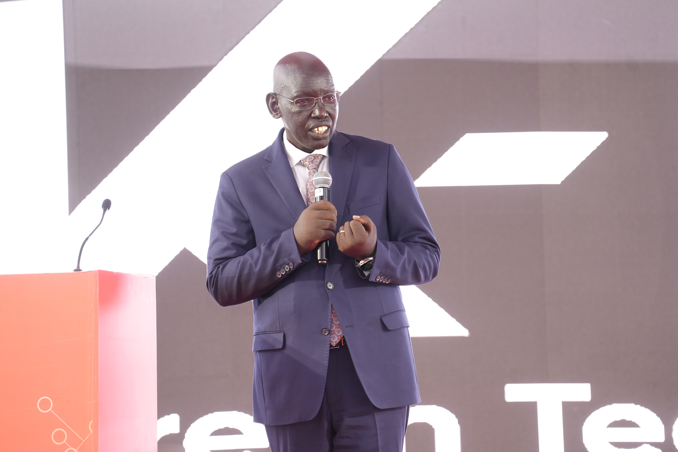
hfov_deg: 10.6
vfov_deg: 7.1
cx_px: 339
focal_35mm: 194
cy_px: 226
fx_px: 3653
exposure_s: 1/200
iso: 1250
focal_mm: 194
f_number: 2.8
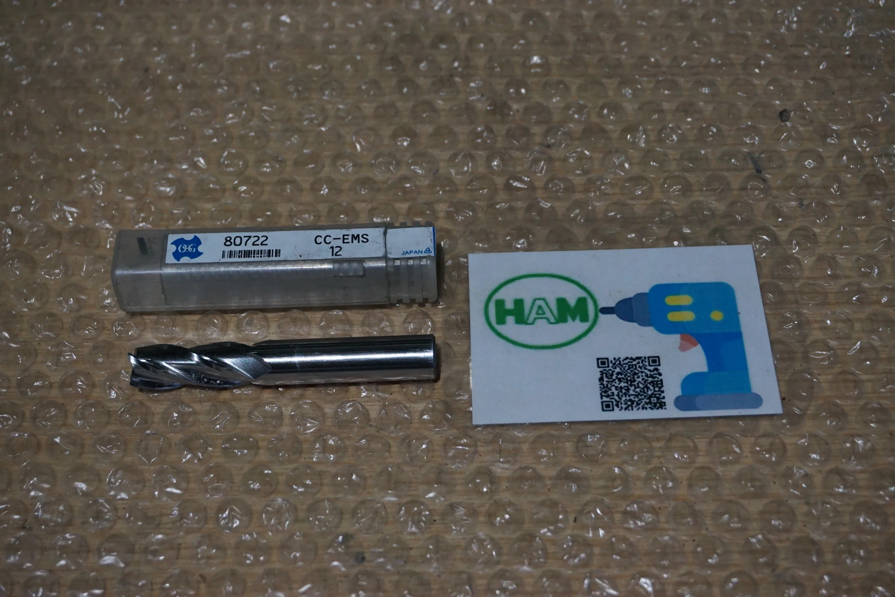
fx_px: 1492
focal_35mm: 60
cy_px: 298
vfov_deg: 22.6
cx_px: 448
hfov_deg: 33.4
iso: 2000
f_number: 6.3
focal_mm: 40
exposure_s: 1/80
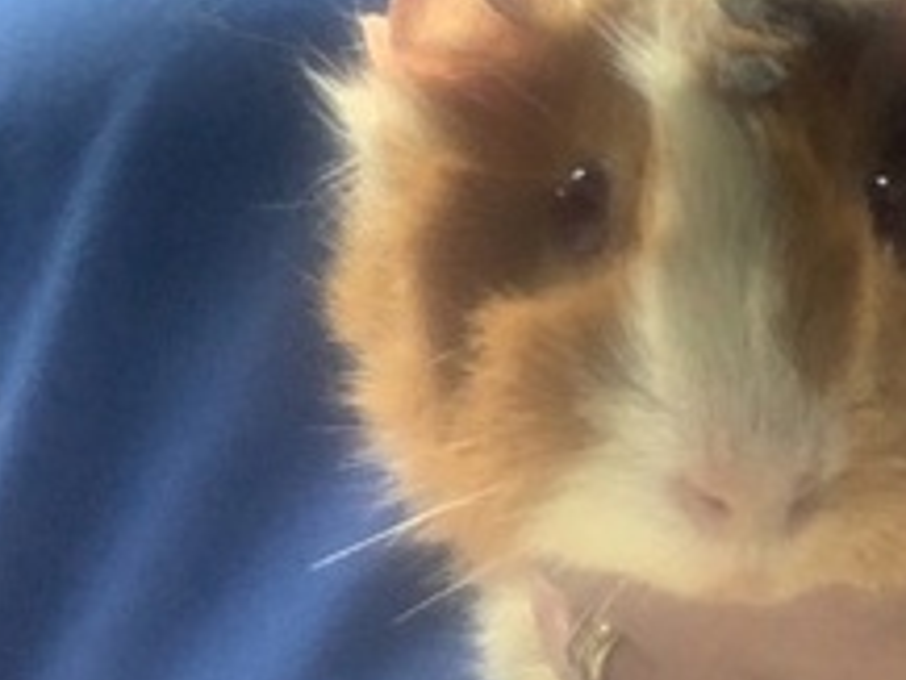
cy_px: 403
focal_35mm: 60
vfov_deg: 24.4
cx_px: 827
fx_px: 1571
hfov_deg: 30.6
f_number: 2.4
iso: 320
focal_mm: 2.15
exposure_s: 1/60
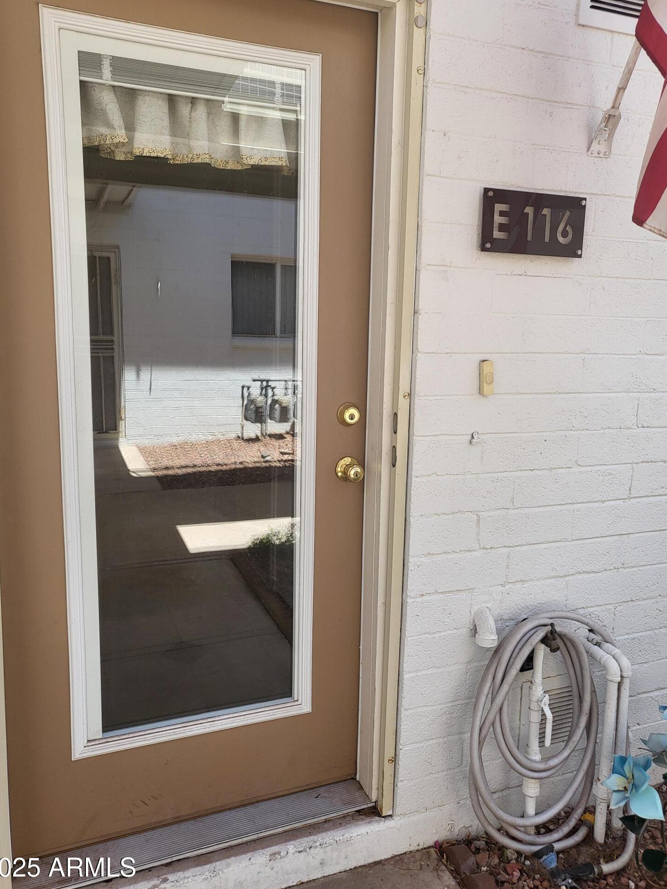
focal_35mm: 27
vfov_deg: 65.3
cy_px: 448
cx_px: 327
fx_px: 694
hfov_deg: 51.3
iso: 50
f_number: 1.8
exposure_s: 1/341
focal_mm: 4.25
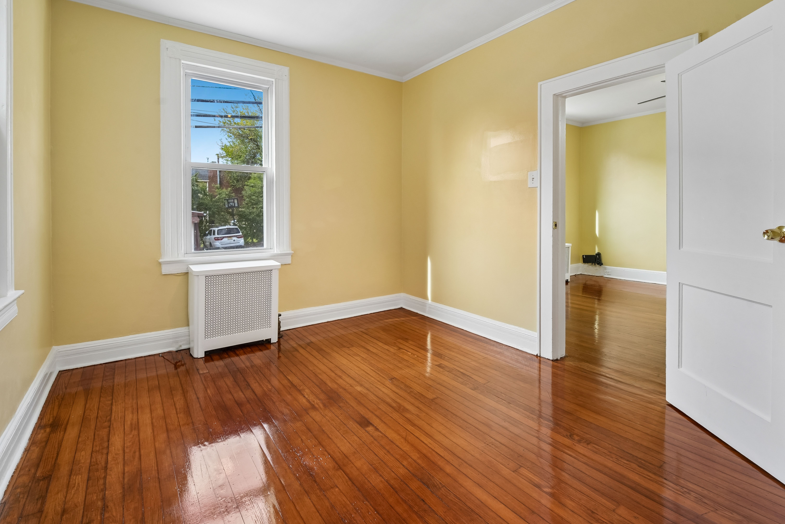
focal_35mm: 15
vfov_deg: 77.3
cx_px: 384
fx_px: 327
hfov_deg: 100.4
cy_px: 262
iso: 320
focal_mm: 14
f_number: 7.1
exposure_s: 1/30
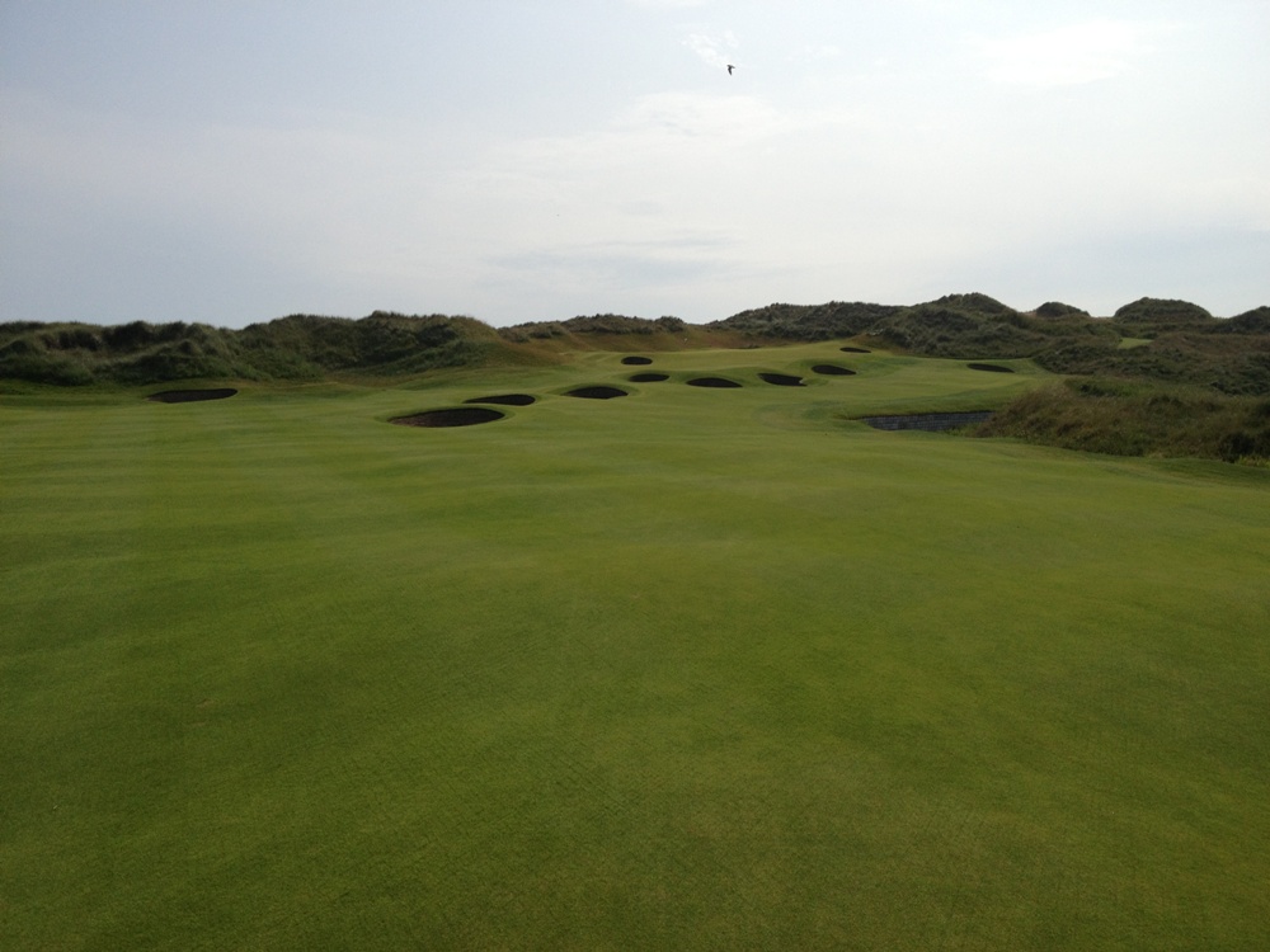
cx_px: 635
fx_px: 1284
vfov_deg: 40.7
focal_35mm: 35
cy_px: 476
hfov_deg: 52.6
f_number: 2.4
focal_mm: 4.28
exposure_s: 1/3690
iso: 50
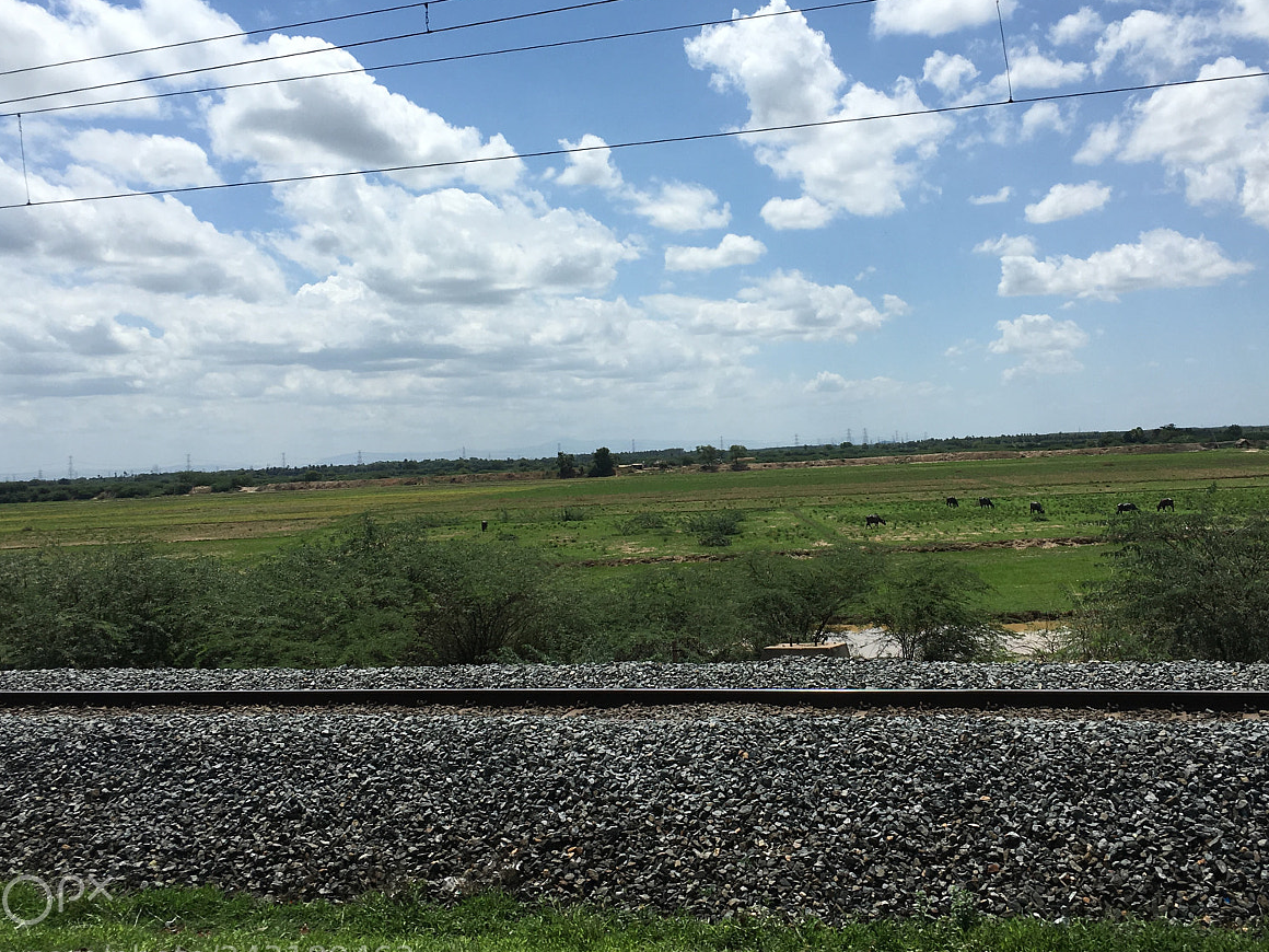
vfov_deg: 35.8
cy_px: 387
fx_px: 1466
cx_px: 717
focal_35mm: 40
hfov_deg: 46.7
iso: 25
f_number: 2.2
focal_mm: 4.15
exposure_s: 1/3205
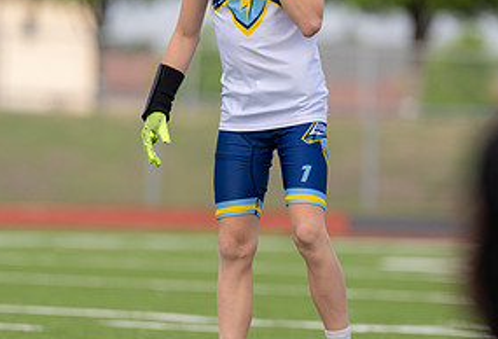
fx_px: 6237
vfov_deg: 3.1
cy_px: 130
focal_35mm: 448
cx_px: 270
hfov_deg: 4.6
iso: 100
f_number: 2.8
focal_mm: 200
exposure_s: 1/1000
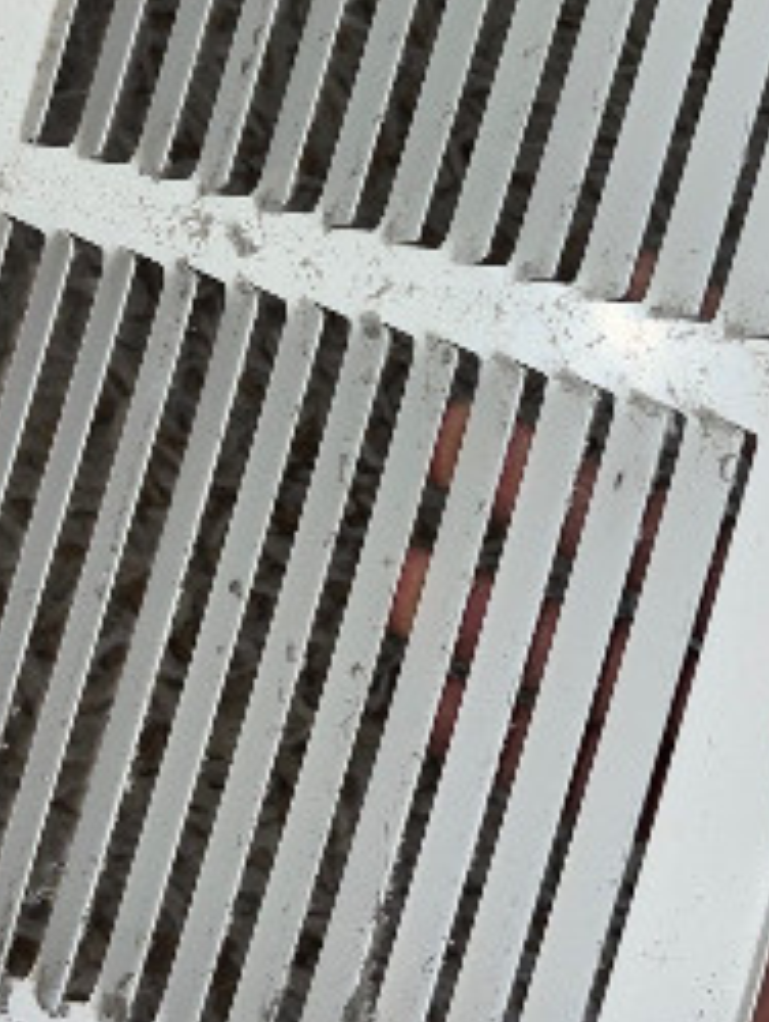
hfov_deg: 32.9
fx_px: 1301
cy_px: 278
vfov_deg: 41.8
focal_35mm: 44
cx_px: 391
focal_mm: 4
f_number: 1.8
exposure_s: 1/695
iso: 20
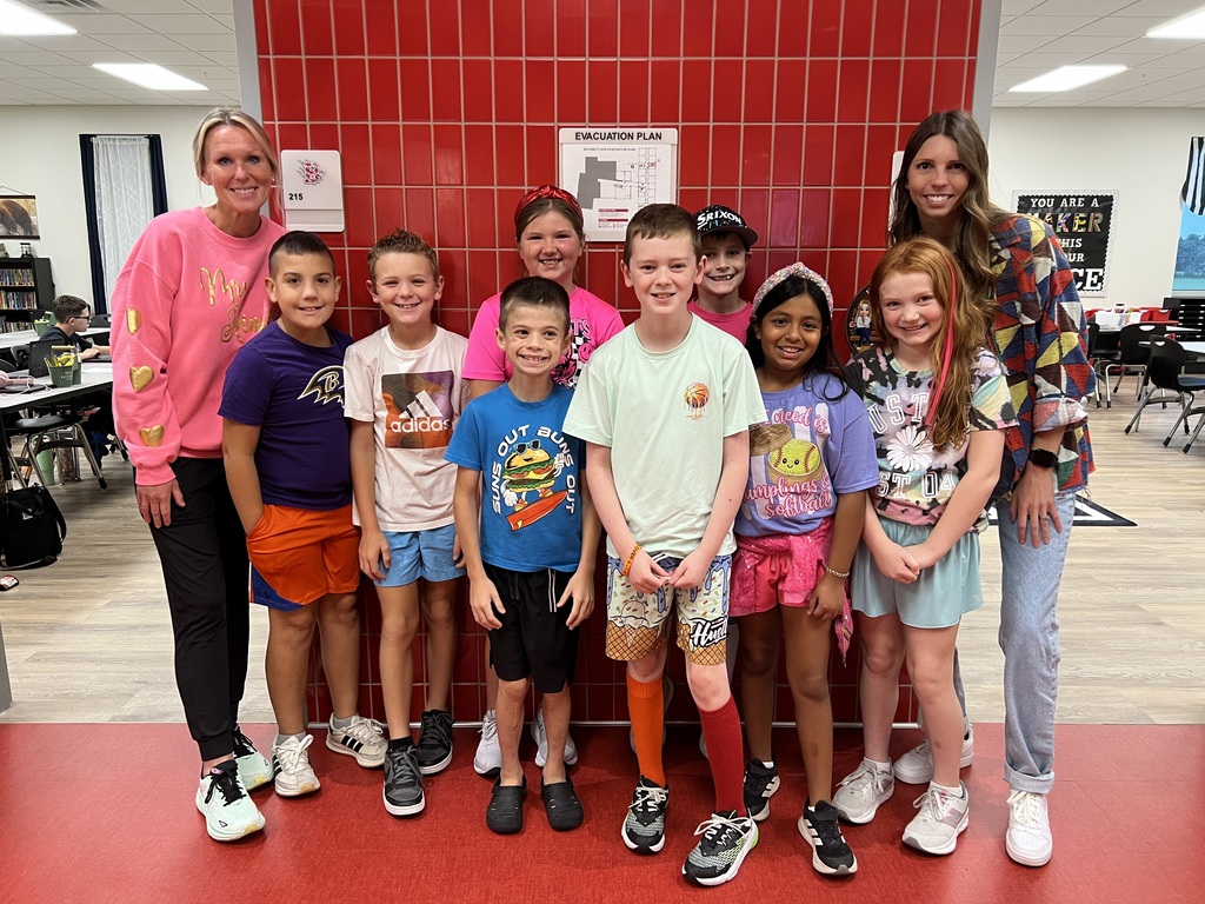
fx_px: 905
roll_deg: -0.6
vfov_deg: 53.1
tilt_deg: -13.0
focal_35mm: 26
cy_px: 452
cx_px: 602
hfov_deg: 67.3
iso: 125
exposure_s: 1/60
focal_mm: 5.7
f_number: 1.5
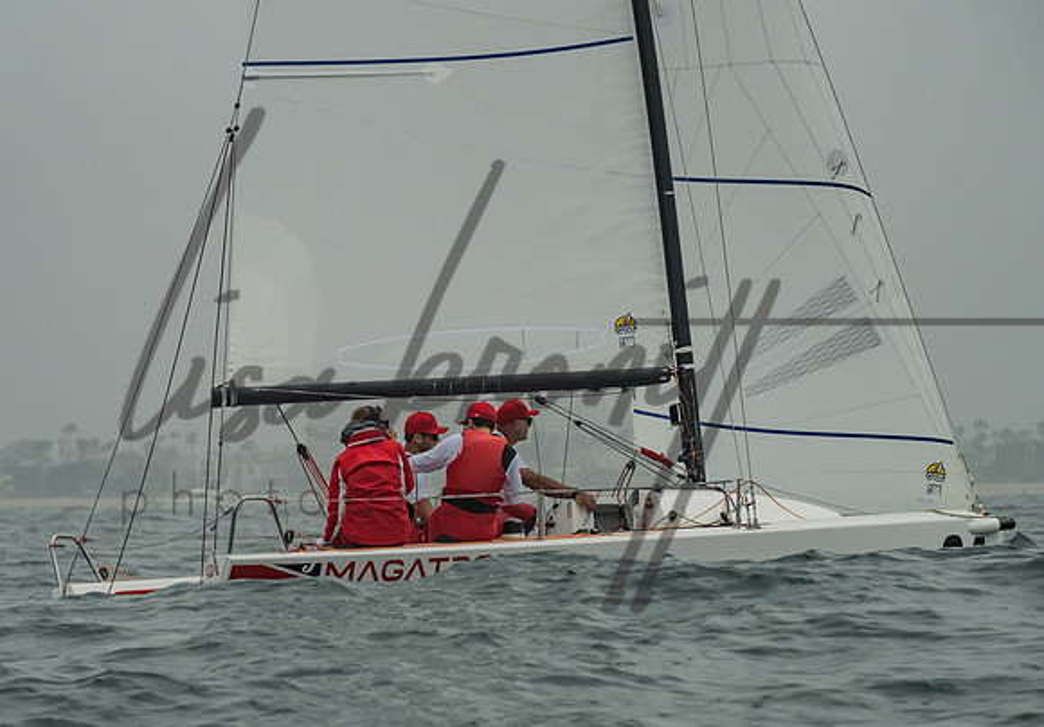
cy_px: 380
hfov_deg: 7.2
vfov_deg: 5.0
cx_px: 429
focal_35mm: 281
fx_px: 8263
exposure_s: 1/3200
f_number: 9
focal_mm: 200
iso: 800
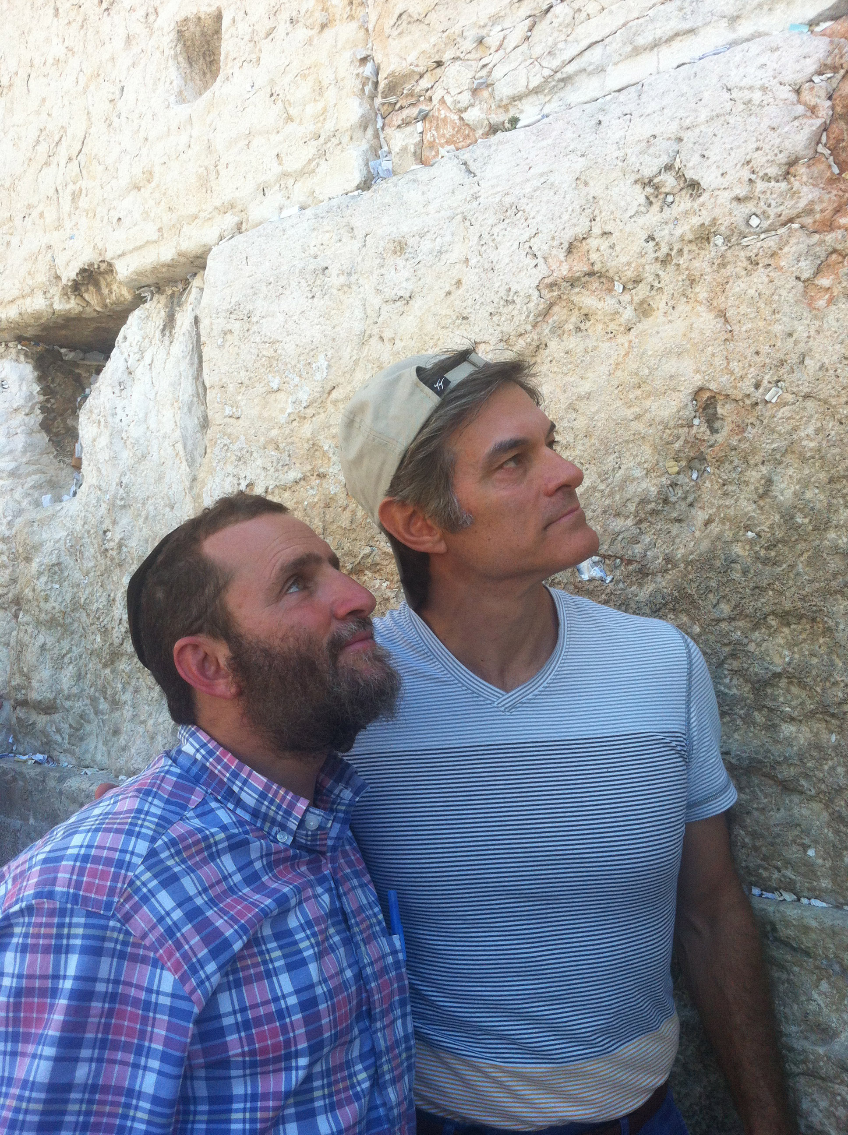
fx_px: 1146
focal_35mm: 35
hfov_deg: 40.6
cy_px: 568
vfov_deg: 52.7
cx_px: 424
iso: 80
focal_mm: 3.85
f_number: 2.8
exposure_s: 1/338
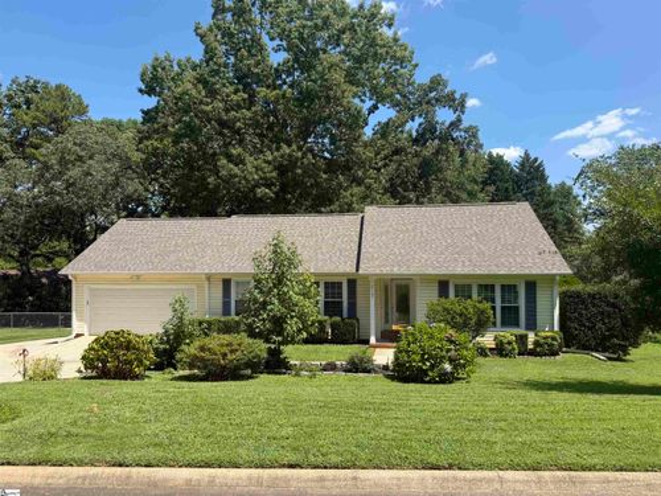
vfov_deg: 56.8
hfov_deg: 71.6
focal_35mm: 24
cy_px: 248
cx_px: 330
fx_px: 458
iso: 80
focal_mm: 6.76
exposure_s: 1/2907
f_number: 1.78
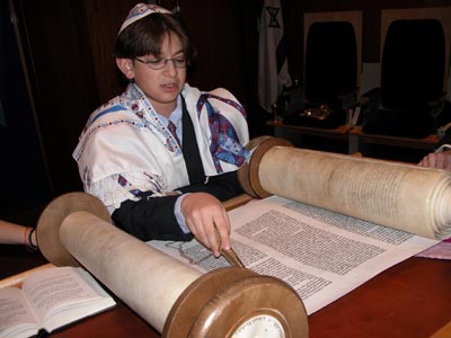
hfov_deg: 52.6
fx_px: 456
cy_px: 169
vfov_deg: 40.7
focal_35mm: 35
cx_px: 226
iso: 100
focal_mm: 8.9
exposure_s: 1/60
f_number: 2.8
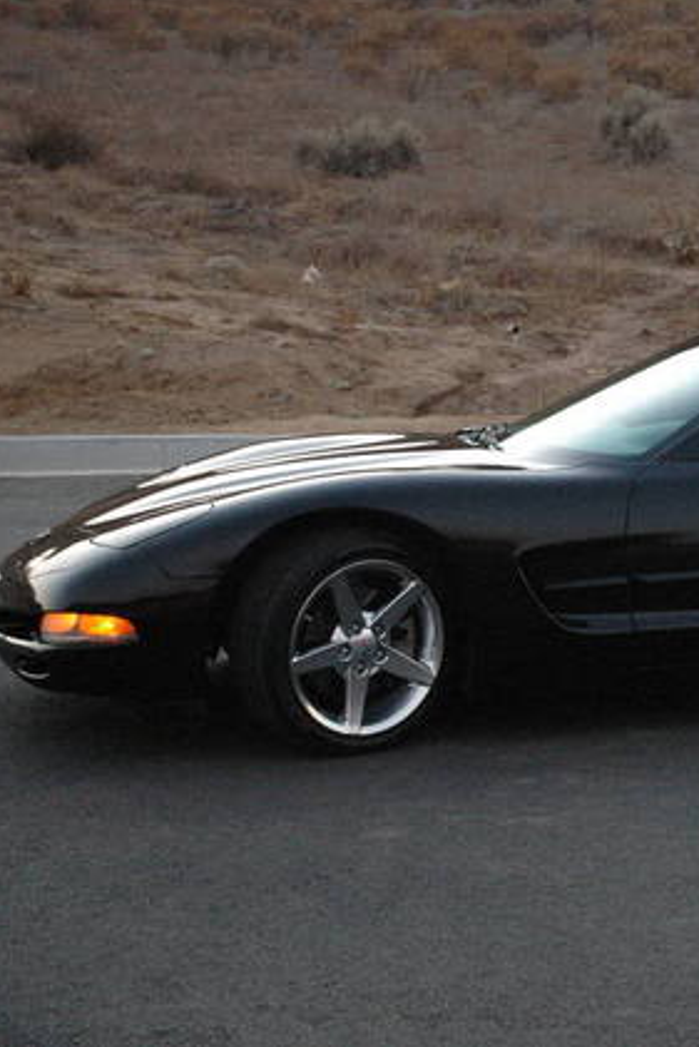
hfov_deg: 16.7
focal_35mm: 80
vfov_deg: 25.4
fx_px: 2321
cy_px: 520
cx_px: 726
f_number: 4.2
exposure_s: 1/50
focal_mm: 35
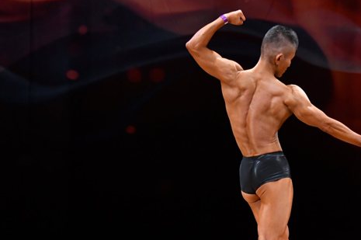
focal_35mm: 362
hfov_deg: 5.7
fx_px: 3626
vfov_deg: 3.8
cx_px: 251
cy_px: 162
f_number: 5.6
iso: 3200
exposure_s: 1/400
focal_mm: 145
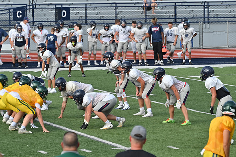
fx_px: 1869
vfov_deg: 4.8
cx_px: 118
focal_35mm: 285
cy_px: 78
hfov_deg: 7.2
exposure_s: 1/800
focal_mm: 190
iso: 180
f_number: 5.6
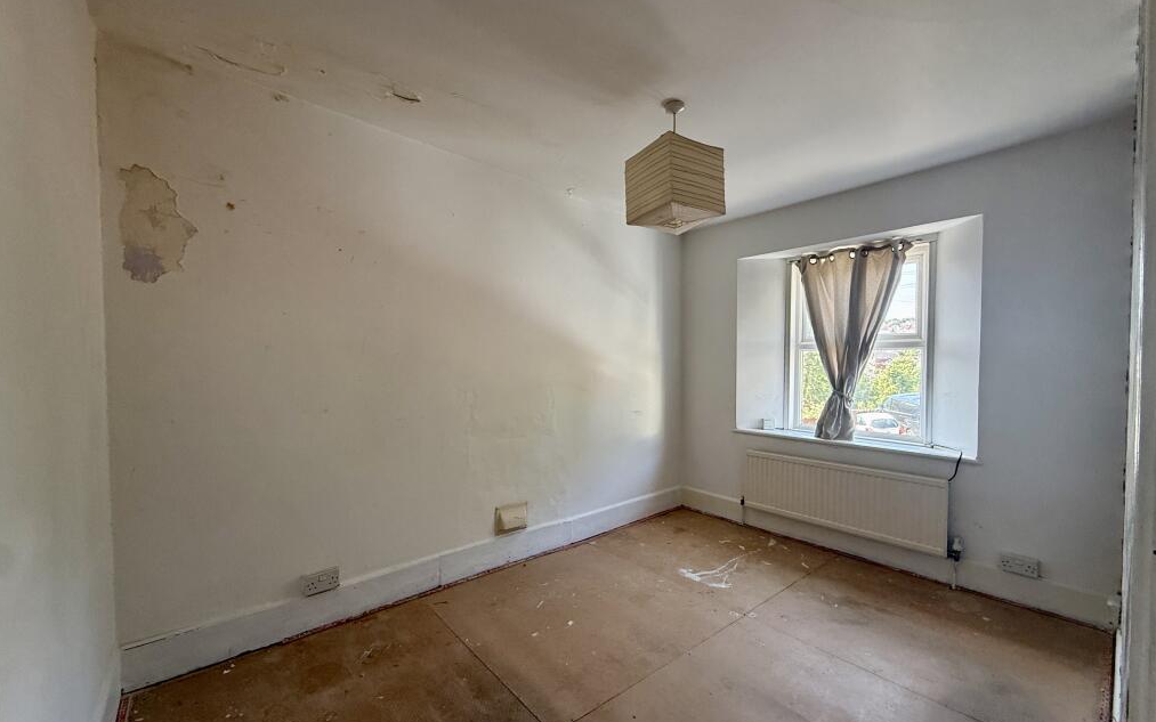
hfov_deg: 101.5
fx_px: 473
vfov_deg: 74.8
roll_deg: -0.3
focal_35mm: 15
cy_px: 373
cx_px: 582
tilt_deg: -0.3
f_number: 2.2
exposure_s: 1/99
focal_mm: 2.22
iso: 160
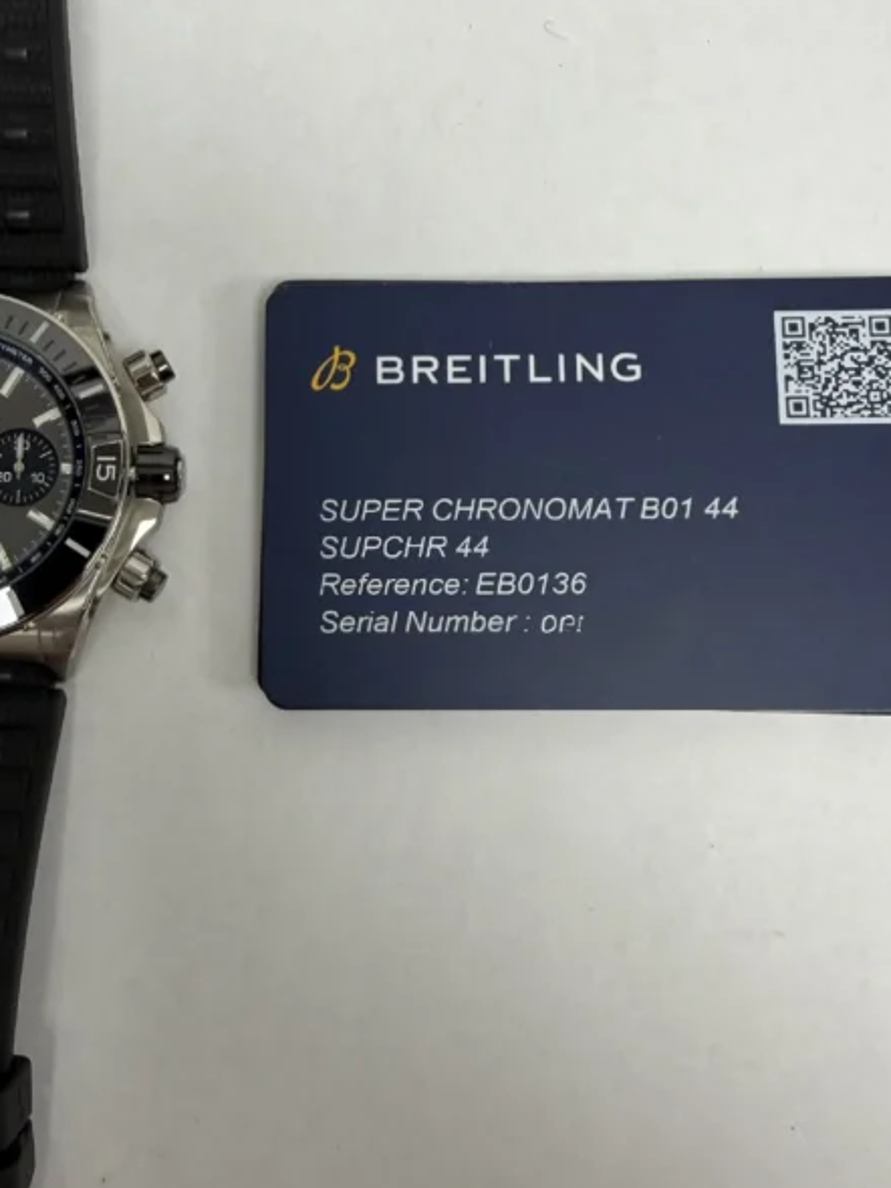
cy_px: 479
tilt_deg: -80.5
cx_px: 329
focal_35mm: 38
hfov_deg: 37.5
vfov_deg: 48.7
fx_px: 1304
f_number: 2.2
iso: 160
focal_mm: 2.22
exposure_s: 1/120
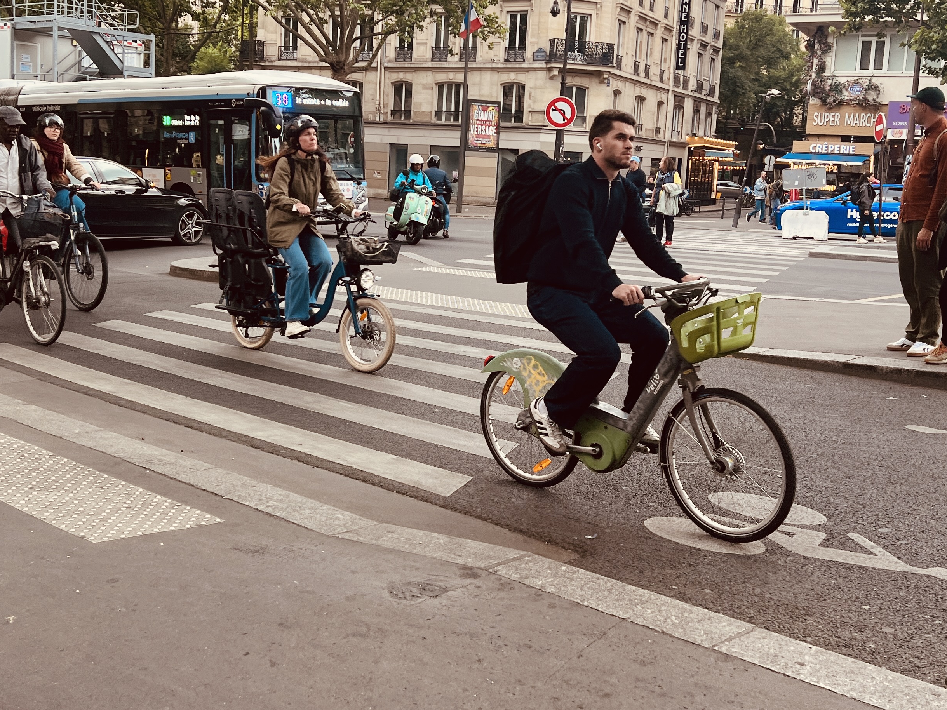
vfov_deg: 33.5
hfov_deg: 43.8
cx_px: 451
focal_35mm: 43
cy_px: 301
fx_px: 1176
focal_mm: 5.7
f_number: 1.5
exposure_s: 1/282
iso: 40
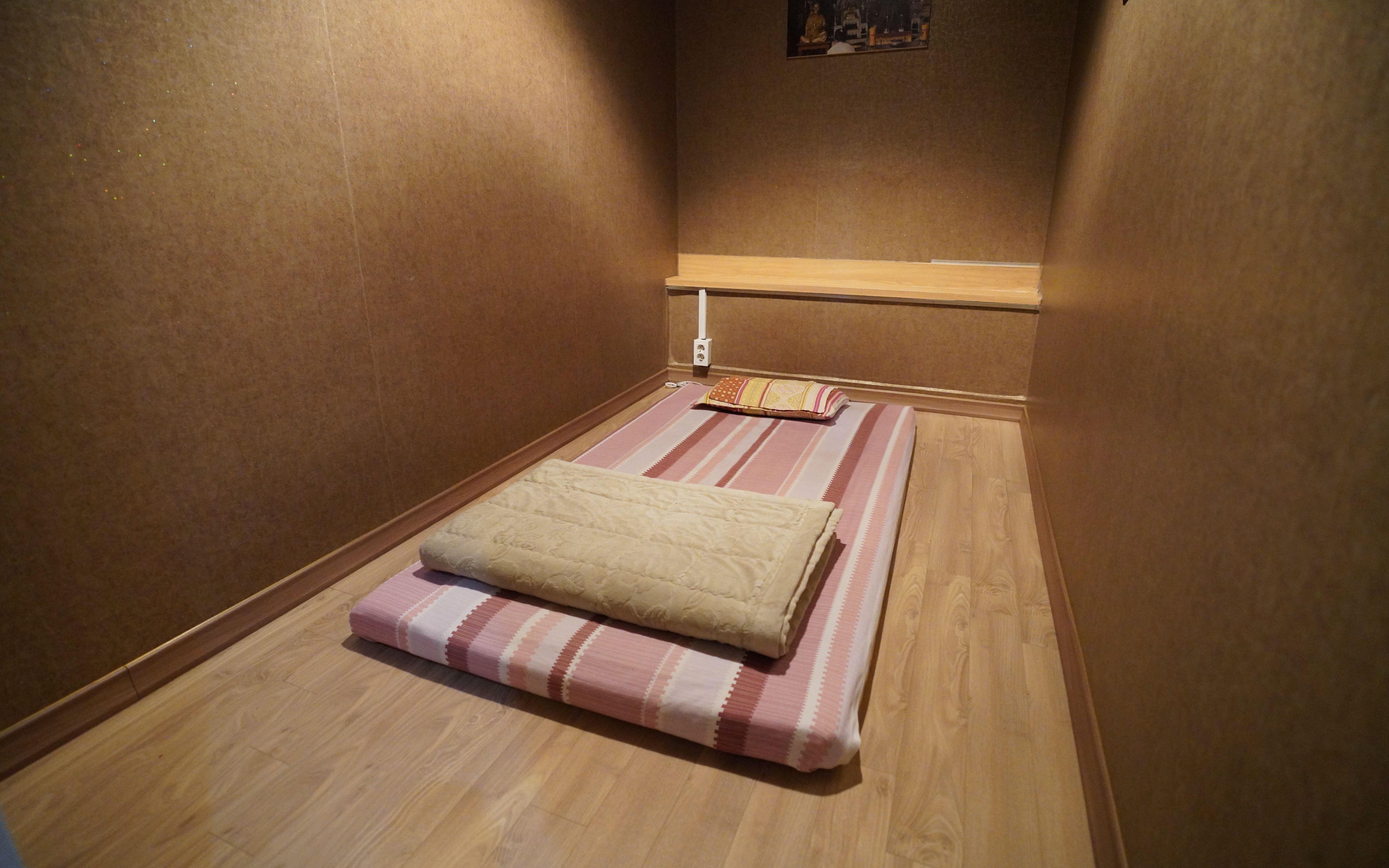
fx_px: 644
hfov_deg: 94.4
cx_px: 684
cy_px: 416
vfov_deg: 68.0
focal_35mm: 17
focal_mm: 16
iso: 8000
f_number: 2.8
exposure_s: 1/80
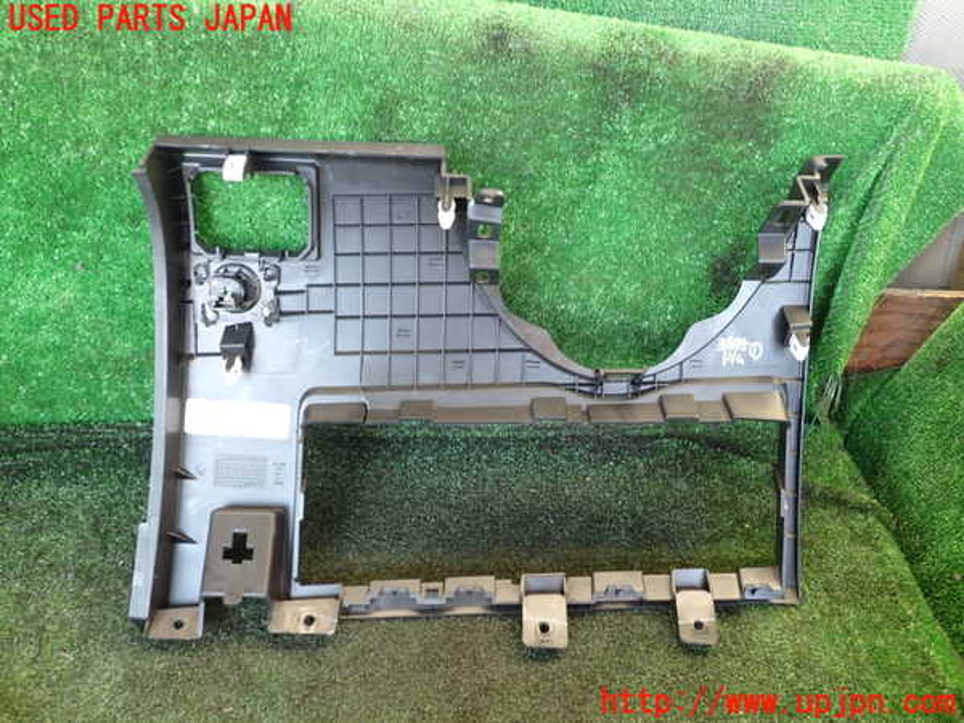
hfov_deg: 60.0
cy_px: 362
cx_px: 482
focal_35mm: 30
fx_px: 835
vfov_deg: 46.8
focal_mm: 5.4
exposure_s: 1/50
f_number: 2.3
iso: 200
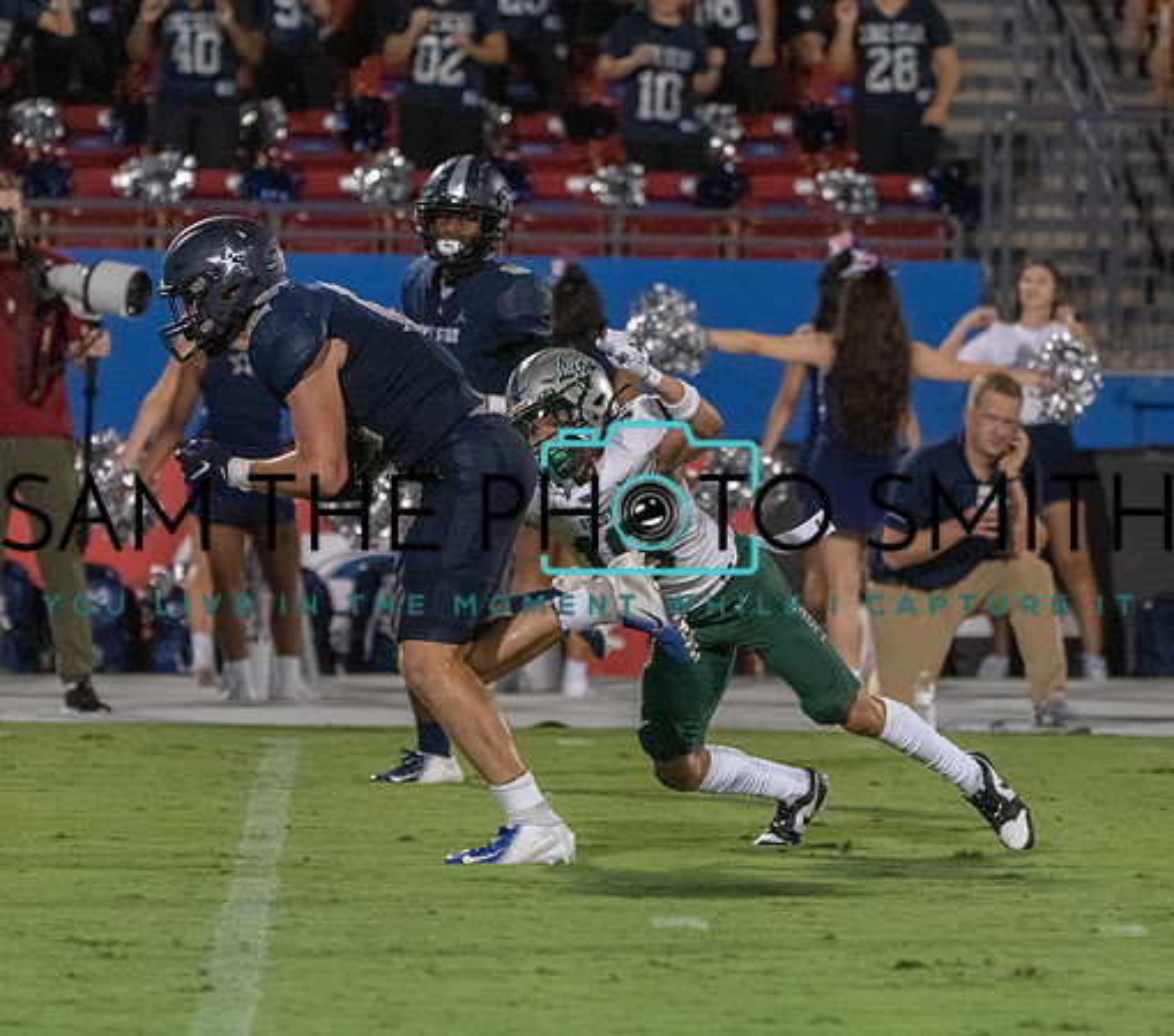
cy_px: 549
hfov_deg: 4.1
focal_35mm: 450
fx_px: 16283
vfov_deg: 3.6
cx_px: 626
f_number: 5.6
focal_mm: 294
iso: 8000
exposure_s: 1/1000
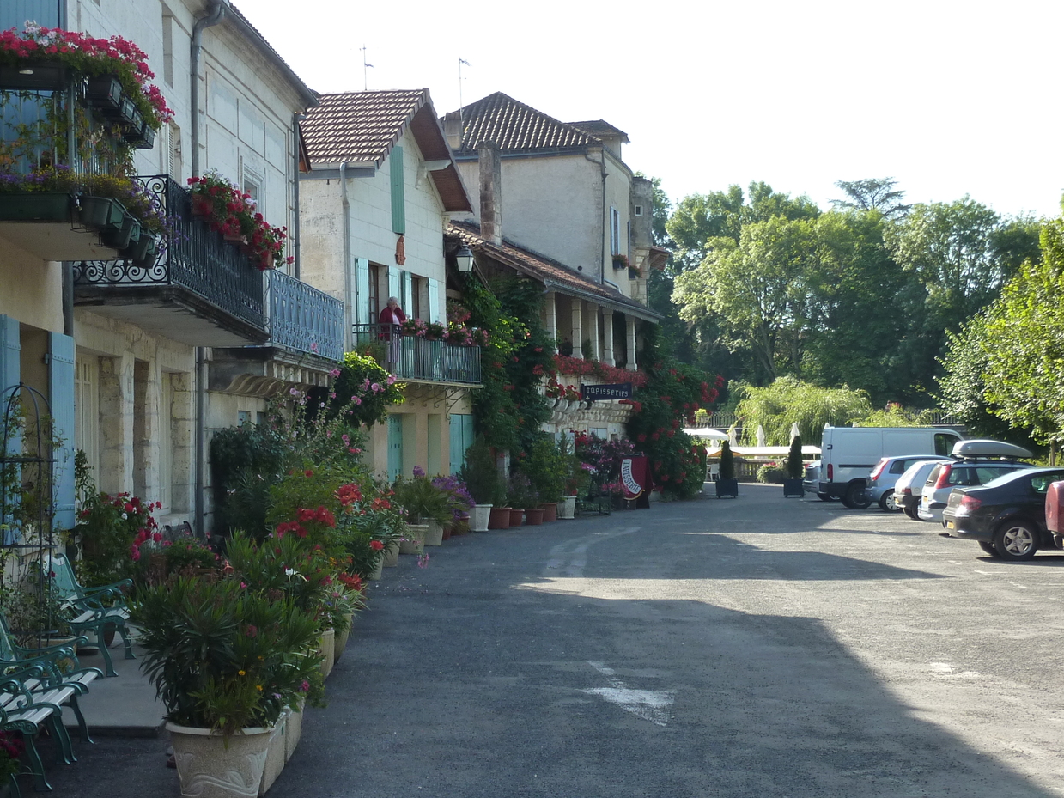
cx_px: 392
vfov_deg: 23.6
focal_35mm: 62
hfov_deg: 31.0
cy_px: 407
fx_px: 1906
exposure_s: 1/200
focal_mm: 7.9
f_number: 4
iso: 125
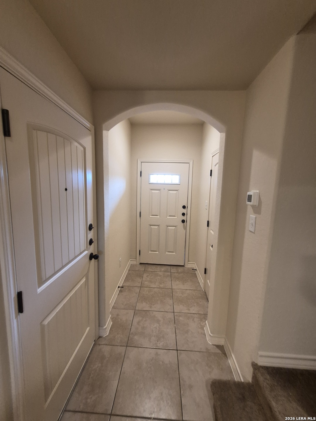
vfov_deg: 106.2
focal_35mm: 13
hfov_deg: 89.9
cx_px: 158
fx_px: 158
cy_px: 210
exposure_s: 1/60
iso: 320
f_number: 2.2
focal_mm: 1.74
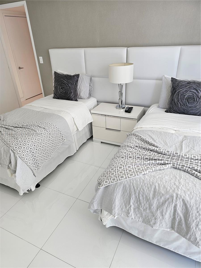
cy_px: 134
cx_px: 100
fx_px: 178
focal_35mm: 23
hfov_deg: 58.9
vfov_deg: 73.9
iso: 25
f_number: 1.7
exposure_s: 1/120
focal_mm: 6.3
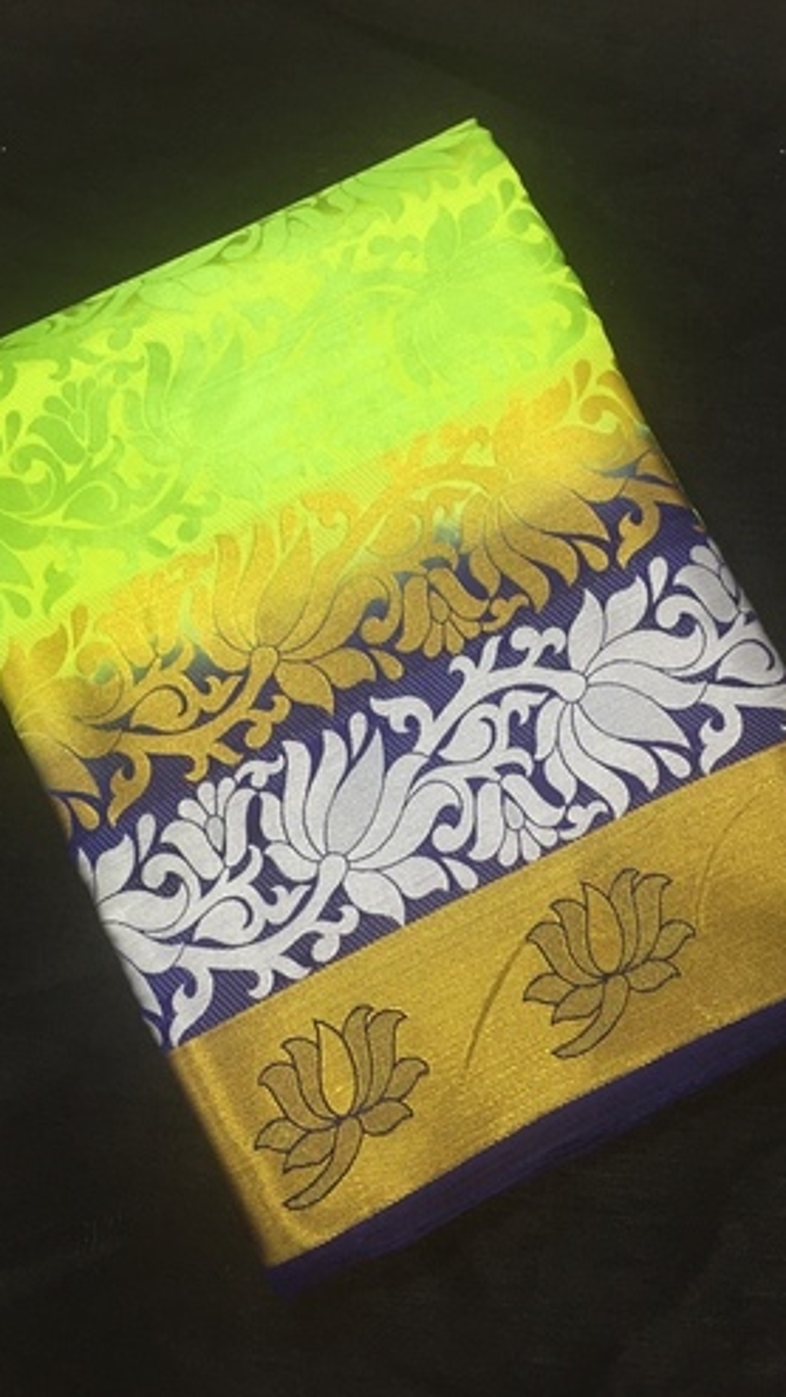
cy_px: 701
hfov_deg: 36.7
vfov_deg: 61.0
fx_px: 1185
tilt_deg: -81.8
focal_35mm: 32
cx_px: 420
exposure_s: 1/33
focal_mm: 4.15
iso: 125
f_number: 2.2
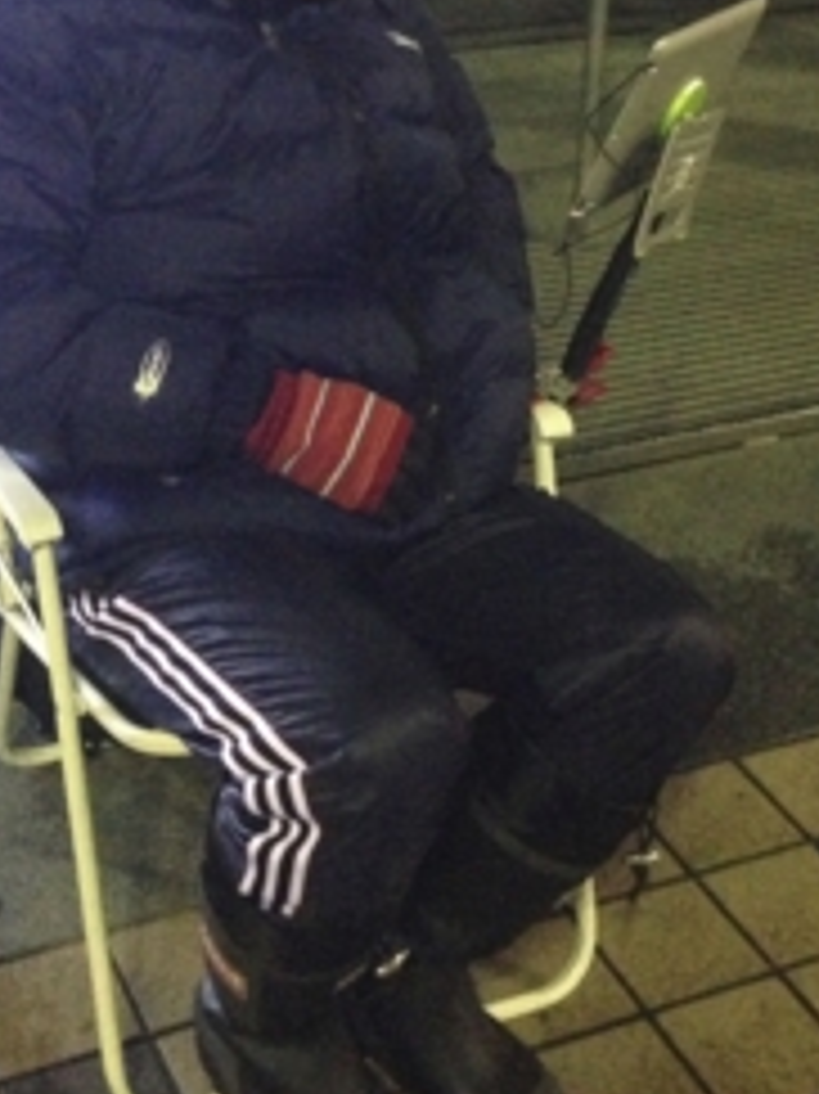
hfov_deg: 21.6
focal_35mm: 68
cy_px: 306
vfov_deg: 28.3
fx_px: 2147
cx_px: 353
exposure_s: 1/15
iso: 800
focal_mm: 4.13
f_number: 2.4
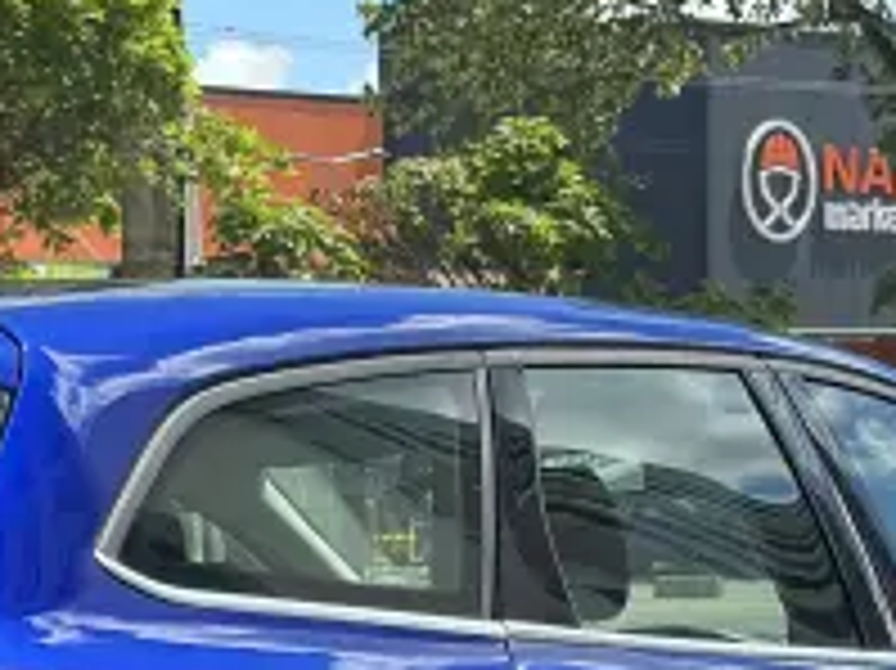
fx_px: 4061
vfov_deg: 9.2
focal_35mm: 157
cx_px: 189
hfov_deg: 12.5
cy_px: 980
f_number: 1.78
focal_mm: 6.86
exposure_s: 1/2114
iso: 80
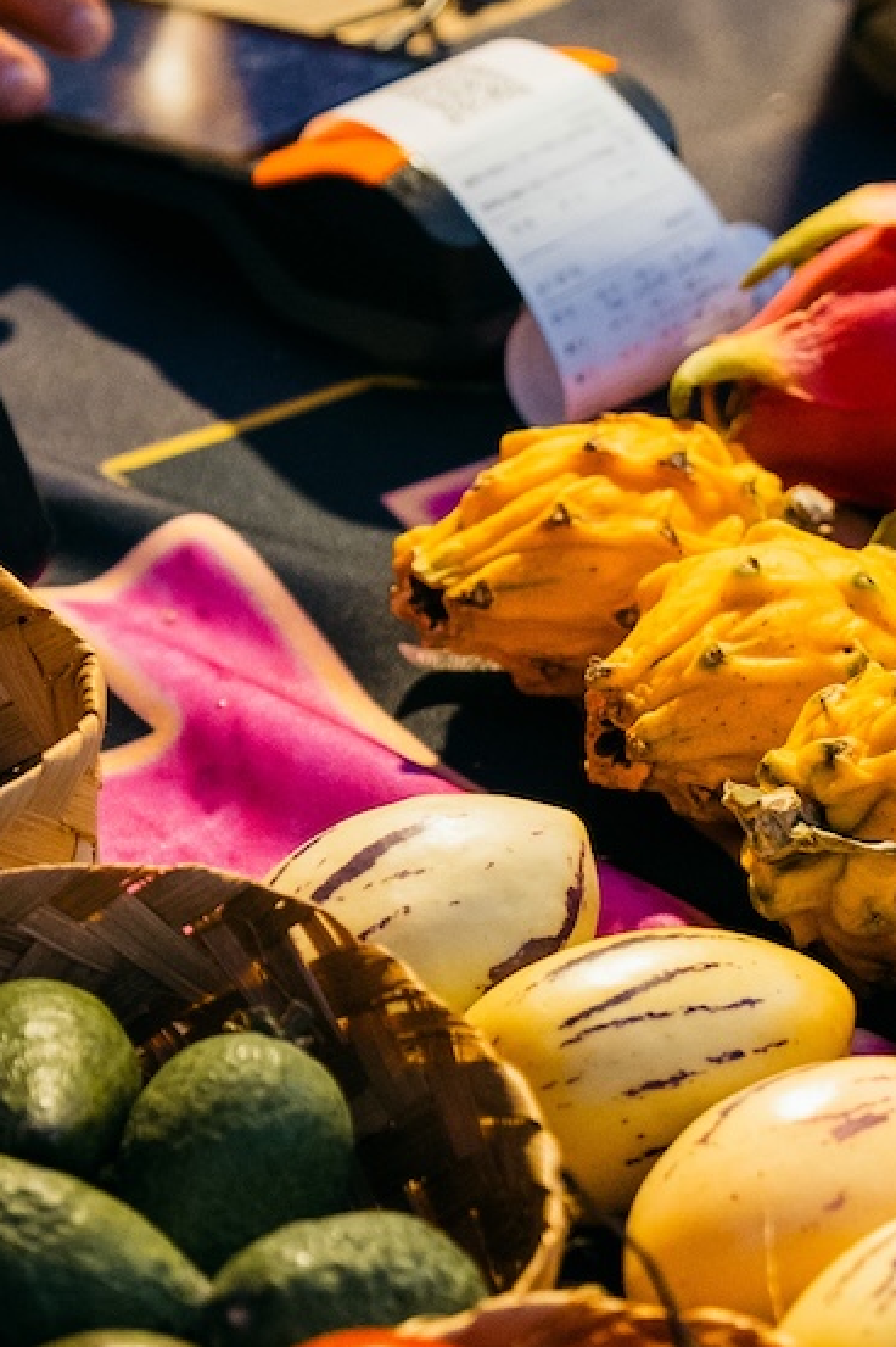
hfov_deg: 7.6
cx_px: 782
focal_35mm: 180
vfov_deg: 11.4
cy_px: 762
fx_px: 6728
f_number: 2.8
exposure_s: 1/160
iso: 2000
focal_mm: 51
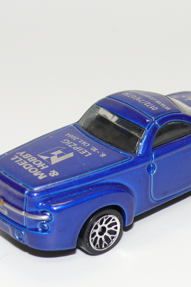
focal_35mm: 146
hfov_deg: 9.4
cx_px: 146
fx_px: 1162
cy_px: 144
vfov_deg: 14.1
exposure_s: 1/30
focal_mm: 13.7
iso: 100
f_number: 4
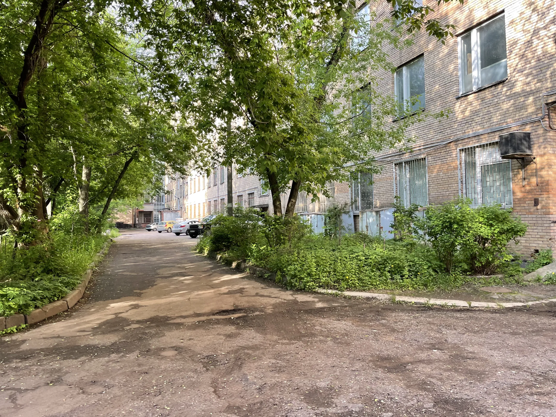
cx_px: 270
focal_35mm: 27
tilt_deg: +1.0
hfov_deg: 65.3
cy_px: 204
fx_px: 434
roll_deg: +3.5
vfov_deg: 51.3
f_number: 1.6
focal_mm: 4.2
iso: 32
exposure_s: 1/180
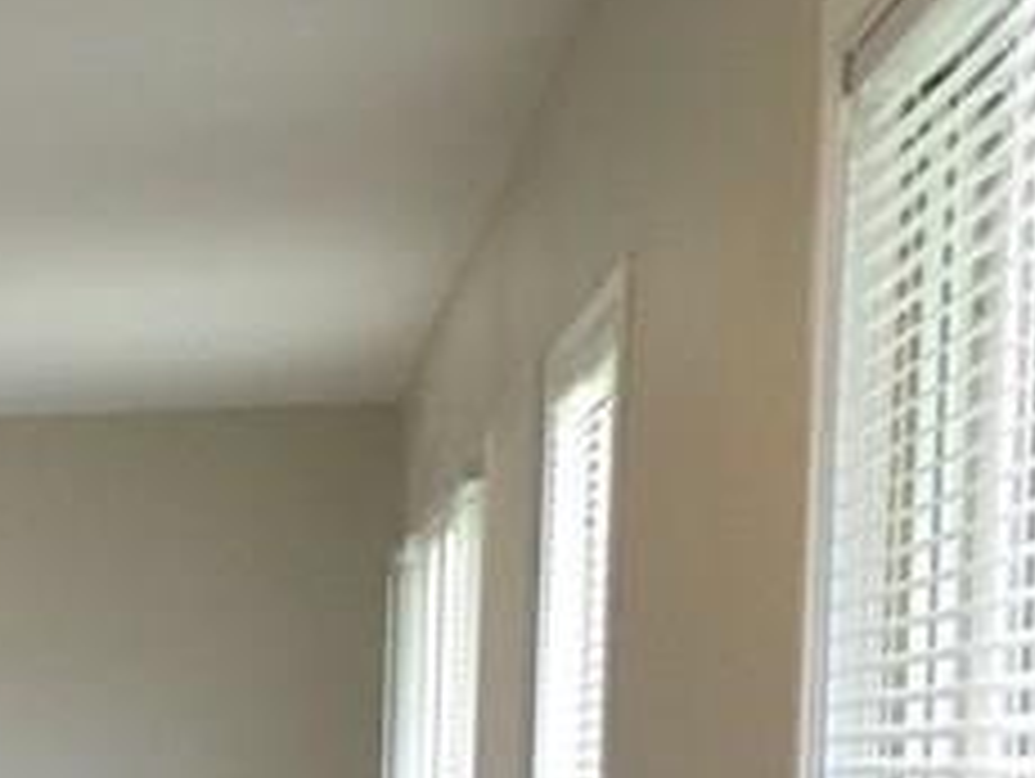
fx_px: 3861
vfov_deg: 11.1
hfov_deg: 13.9
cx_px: -720
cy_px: 1115
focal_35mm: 129
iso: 40
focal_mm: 4.15
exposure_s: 1/30
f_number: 2.2
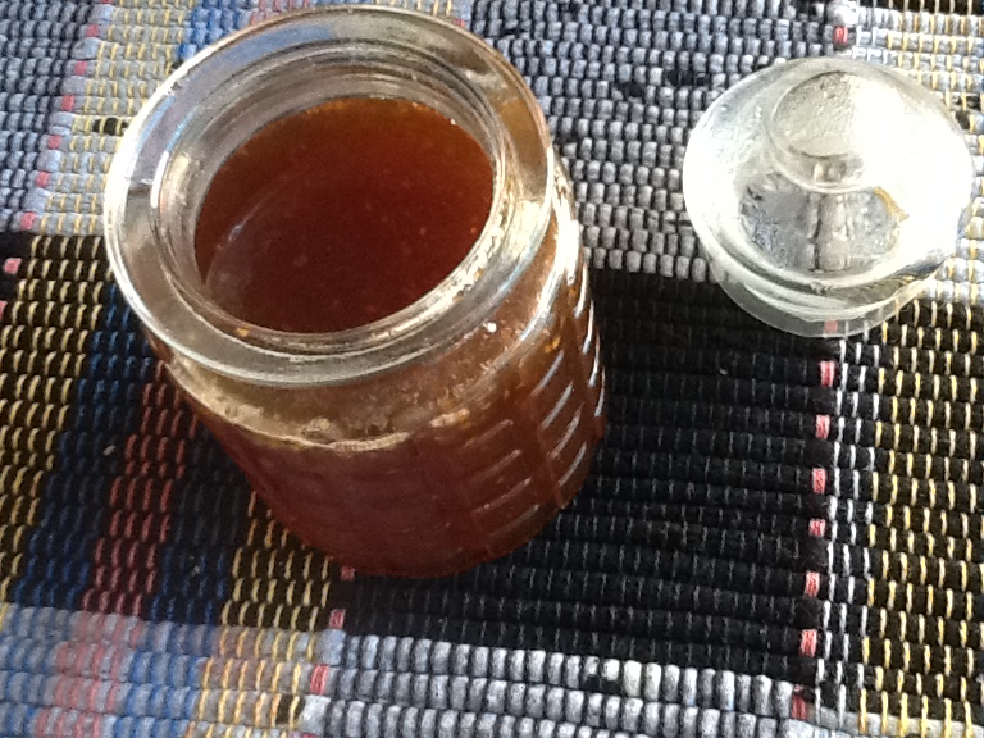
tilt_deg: -61.6
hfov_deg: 34.8
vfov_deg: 26.5
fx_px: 1563
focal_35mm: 55
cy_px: 311
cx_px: 607
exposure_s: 1/30
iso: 160
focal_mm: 2.03
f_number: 2.4
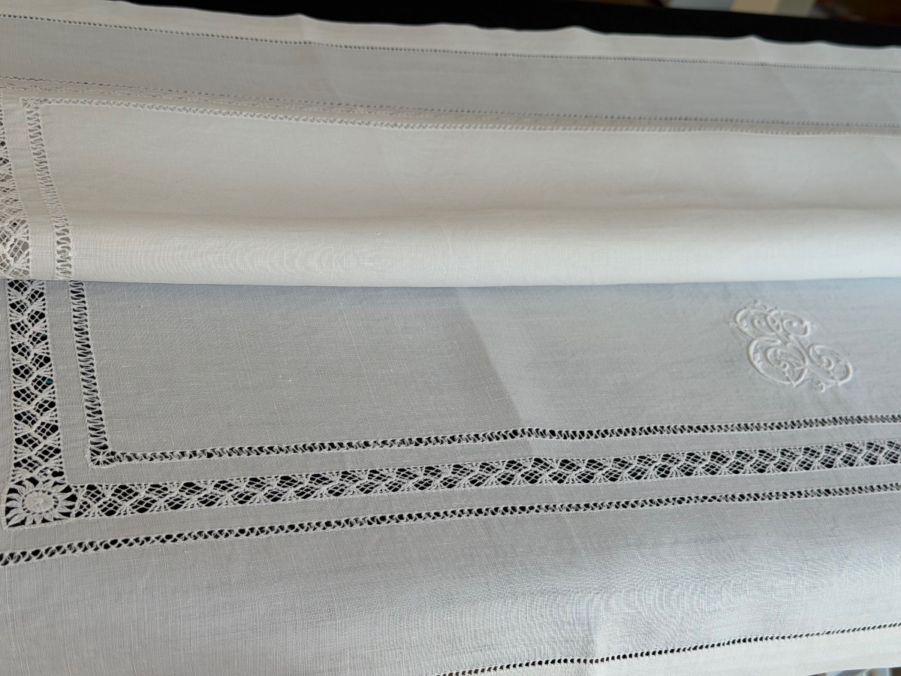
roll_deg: -17.9
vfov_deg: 30.3
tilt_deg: -40.7
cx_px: 450
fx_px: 1249
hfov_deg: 39.7
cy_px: 338
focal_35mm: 48
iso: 50
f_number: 1.78
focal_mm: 6.76
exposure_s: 1/121
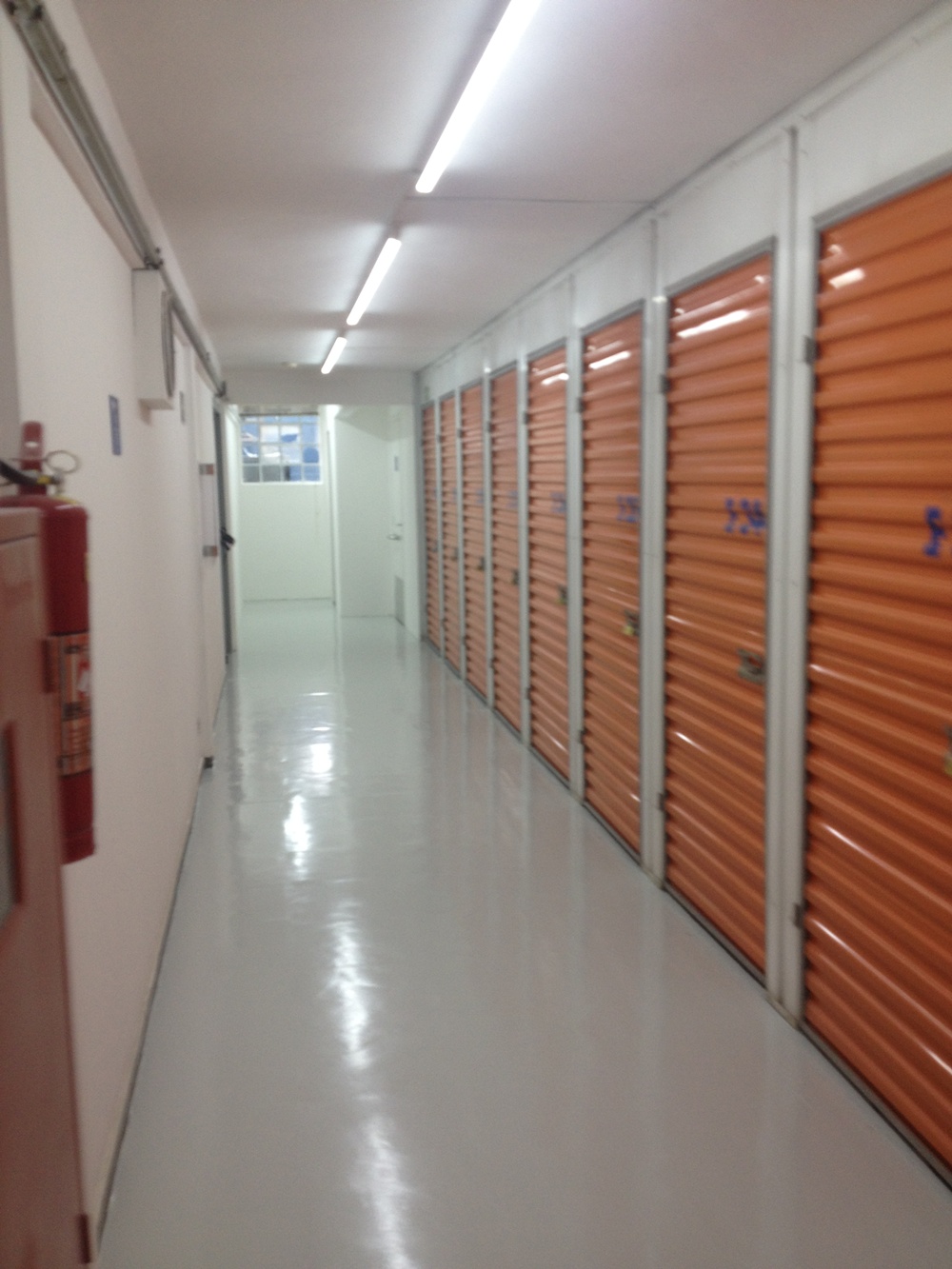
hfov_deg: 40.7
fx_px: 1283
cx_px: 476
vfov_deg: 52.6
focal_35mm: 35
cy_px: 634
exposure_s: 1/30
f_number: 2.4
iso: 50
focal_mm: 4.28
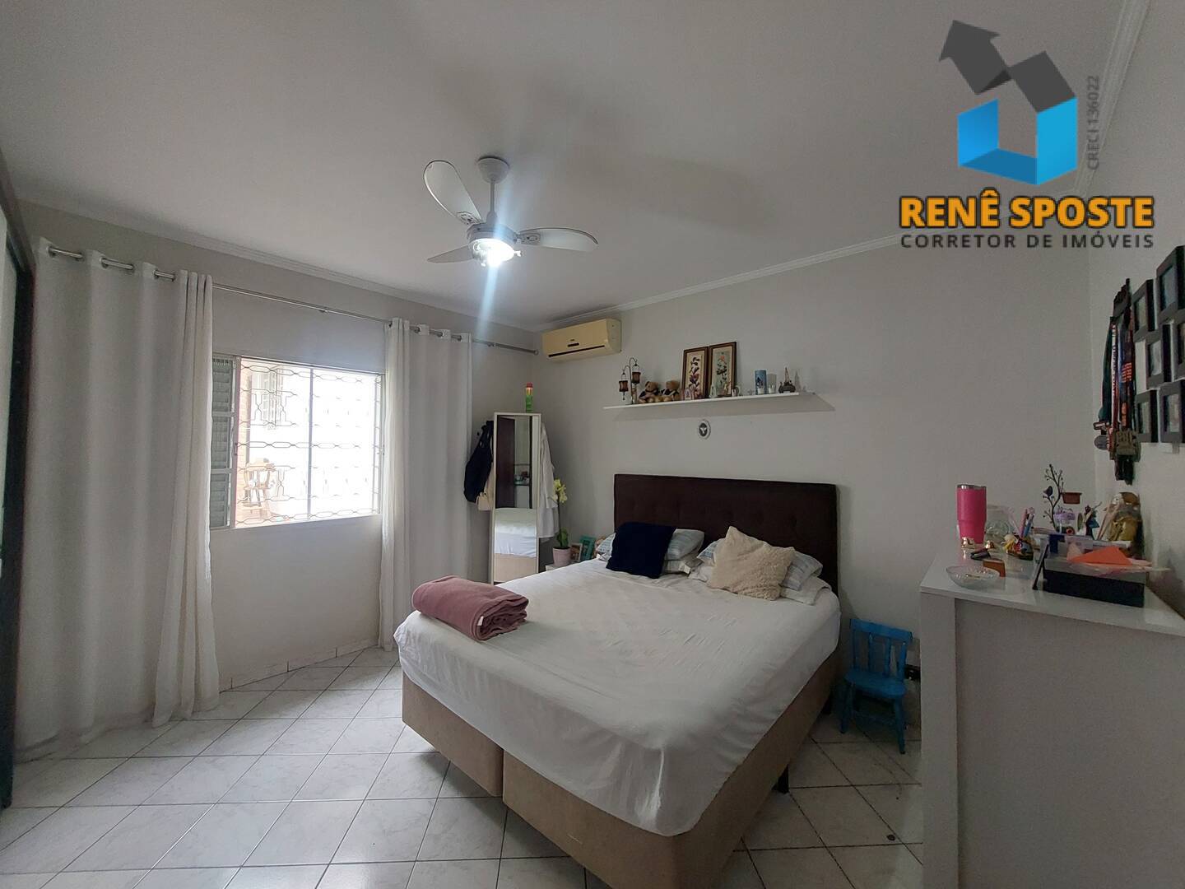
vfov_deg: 89.9
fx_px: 445
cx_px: 592
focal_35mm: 13
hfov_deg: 106.2
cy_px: 444
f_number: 2.2
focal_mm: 1.74
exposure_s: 1/60
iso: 250
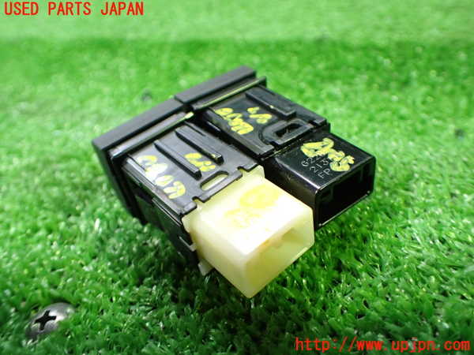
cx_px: 237
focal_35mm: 30
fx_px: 411
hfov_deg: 60.0
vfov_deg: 46.8
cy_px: 178
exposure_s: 1/80
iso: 800
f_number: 2.3
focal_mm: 5.4
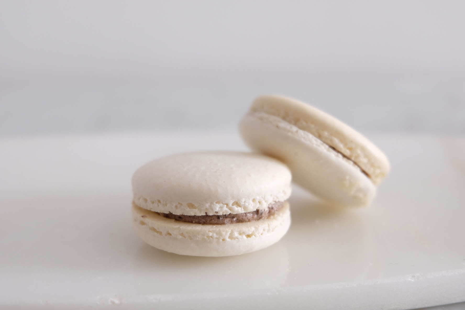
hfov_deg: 40.3
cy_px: 155
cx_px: 232
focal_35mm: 49
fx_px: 633
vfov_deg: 27.5
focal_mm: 32.5
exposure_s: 1/18
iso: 800
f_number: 5
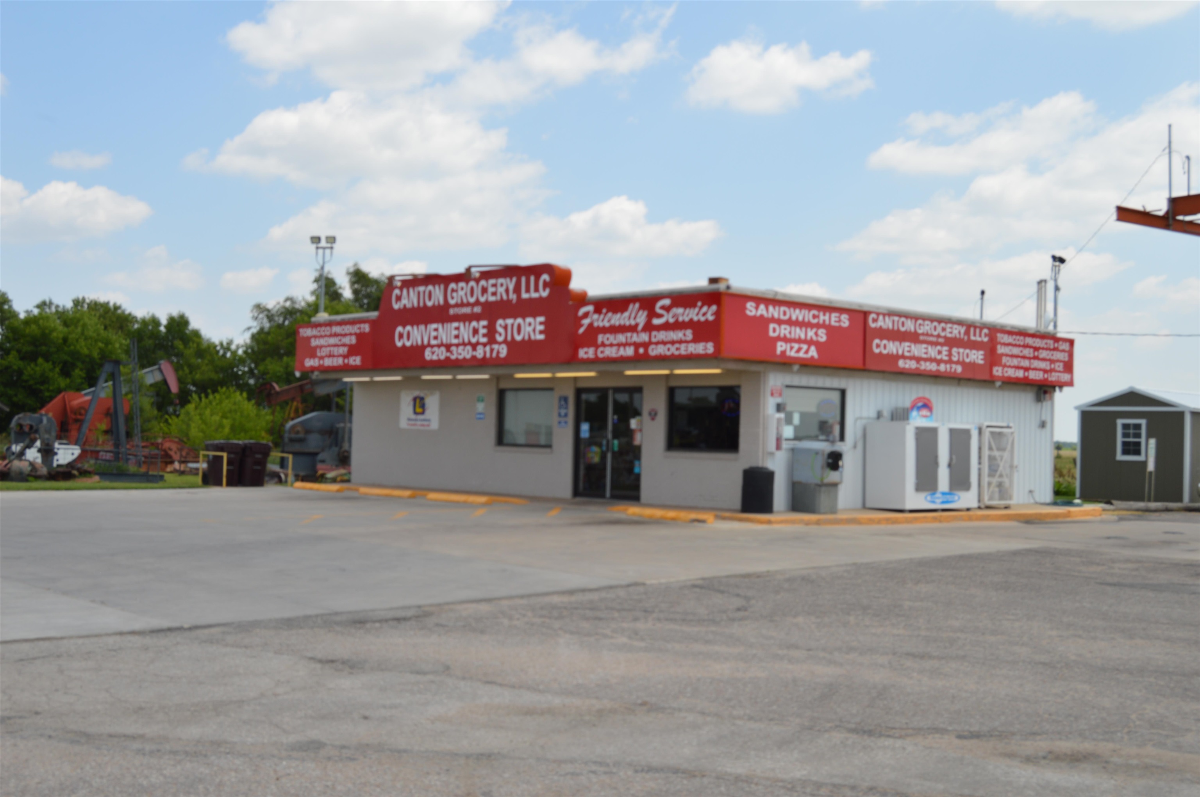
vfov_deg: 34.1
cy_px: 398
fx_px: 1299
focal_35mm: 39
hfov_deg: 49.6
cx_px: 600
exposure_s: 1/200
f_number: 10
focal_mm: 26
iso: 100
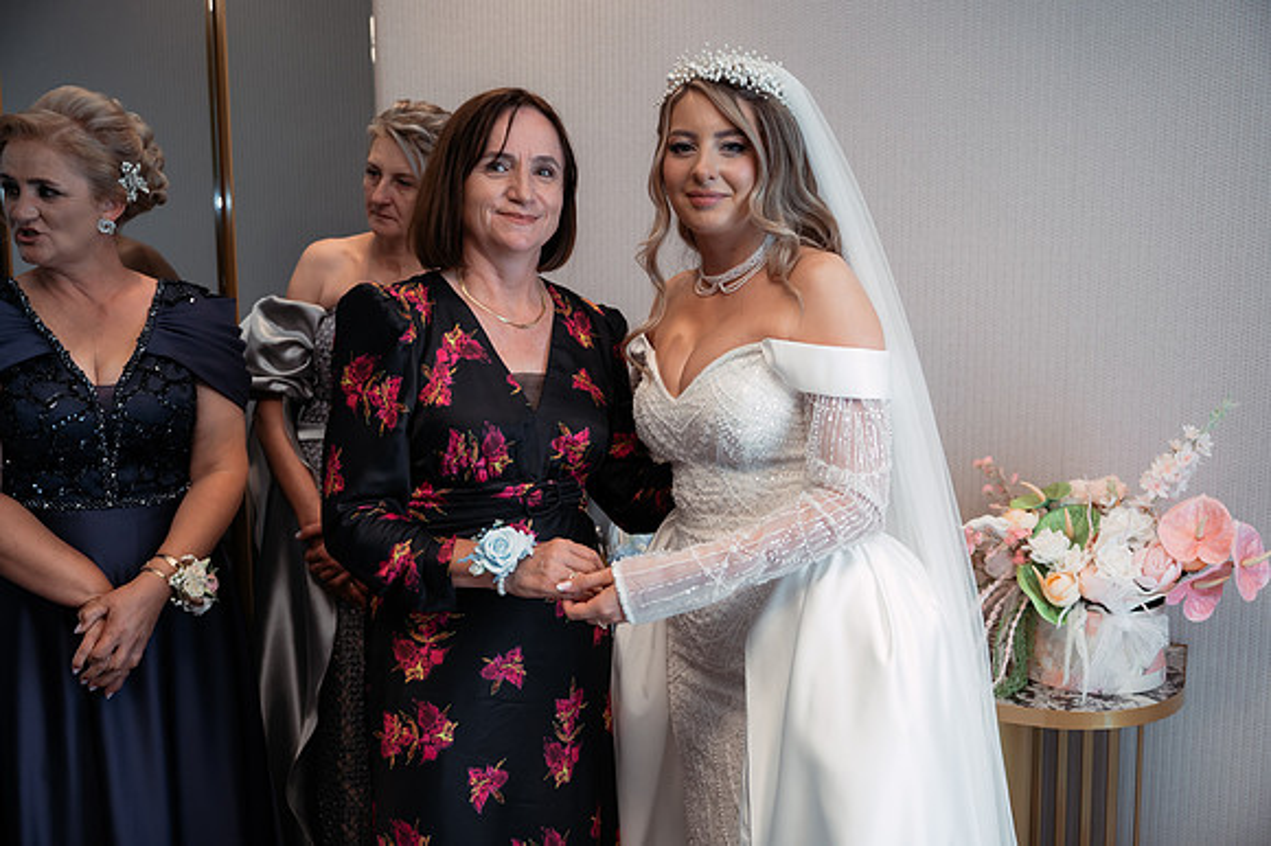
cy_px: 423
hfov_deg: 55.8
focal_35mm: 34
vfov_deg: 38.8
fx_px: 1200
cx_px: 636
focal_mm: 34
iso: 640
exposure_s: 1/200
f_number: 2.8
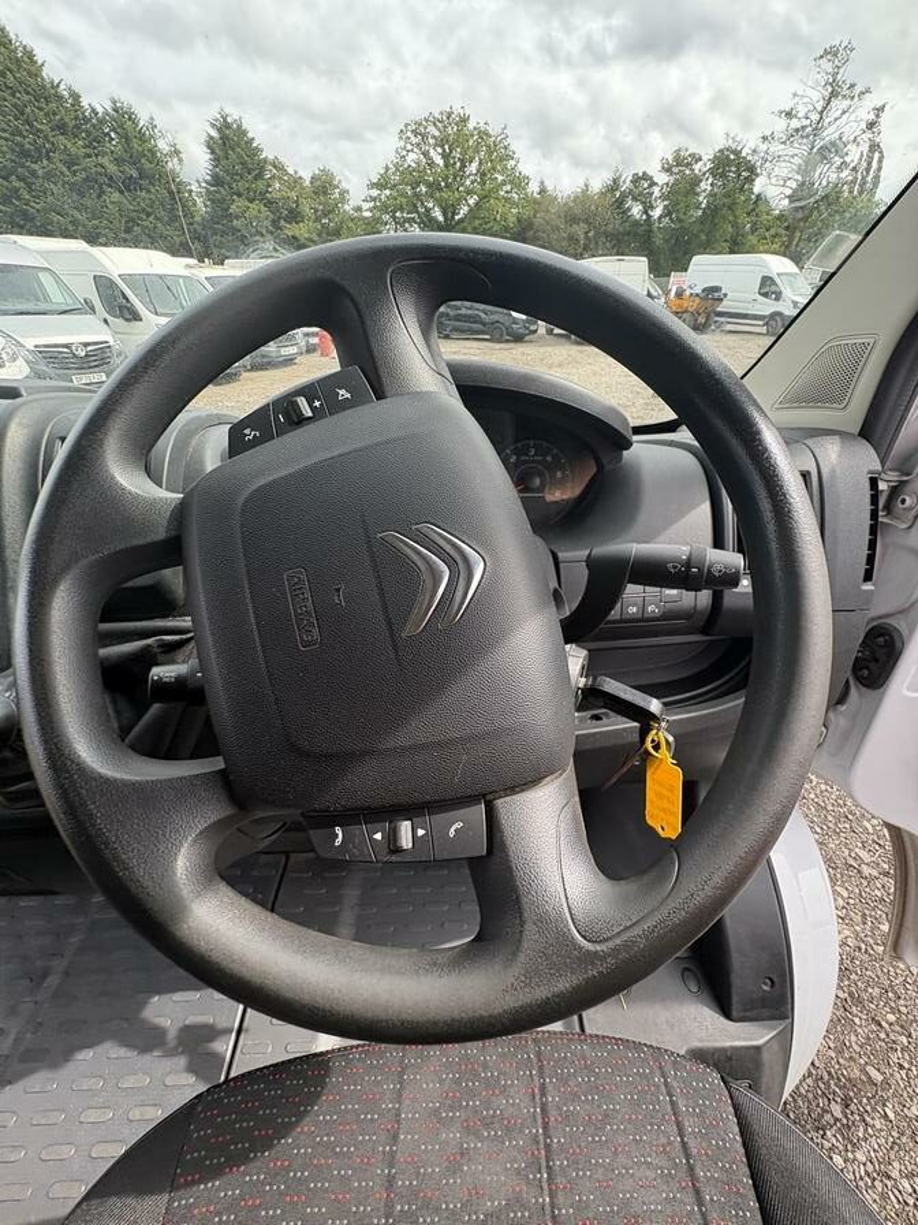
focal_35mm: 14
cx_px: 459
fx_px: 495
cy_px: 612
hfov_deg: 85.7
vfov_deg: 102.1
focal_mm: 2.22
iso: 64
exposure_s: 1/278
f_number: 2.2
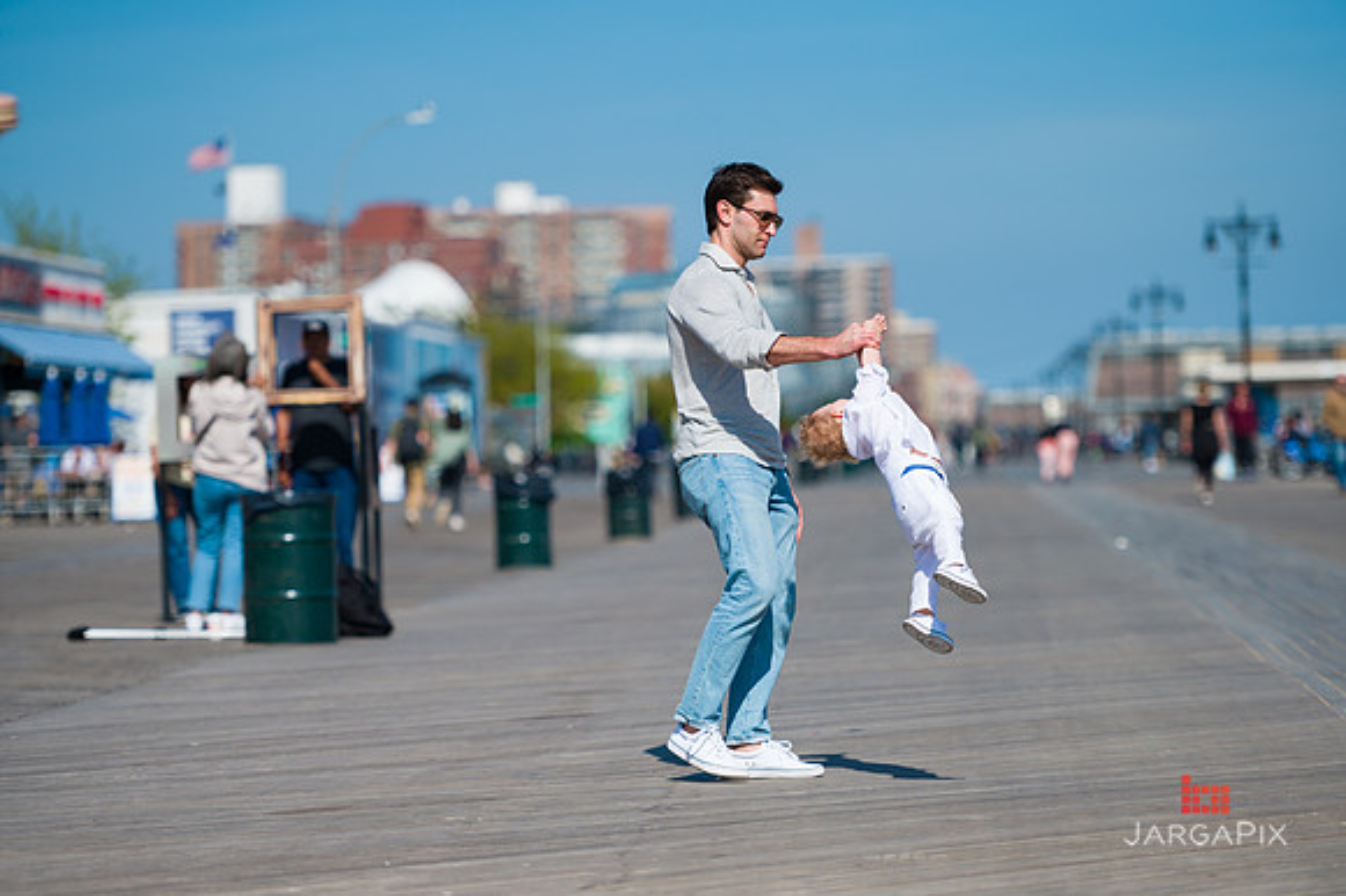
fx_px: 5418
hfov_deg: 14.2
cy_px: 448
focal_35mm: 145
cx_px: 673
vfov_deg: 9.5
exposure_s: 1/6400
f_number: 3.2
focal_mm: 145
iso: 200
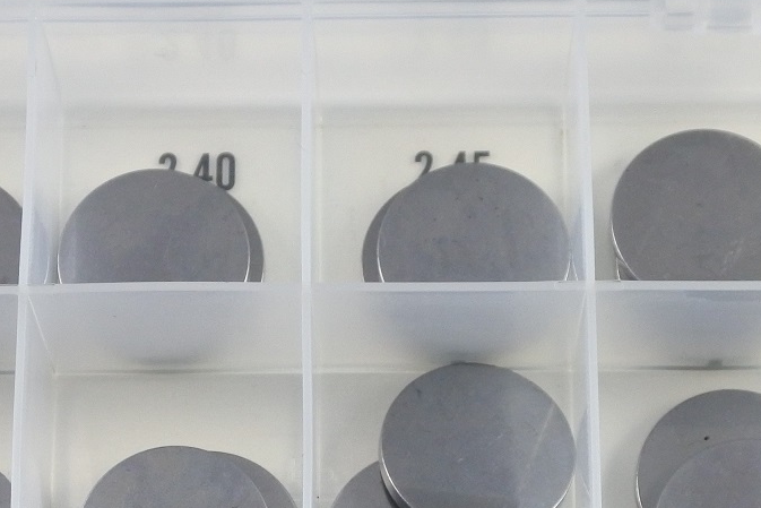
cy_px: 464
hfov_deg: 17.2
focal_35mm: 119
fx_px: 2516
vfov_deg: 11.4
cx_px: 314
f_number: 4.5
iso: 640
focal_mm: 17.2
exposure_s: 1/125
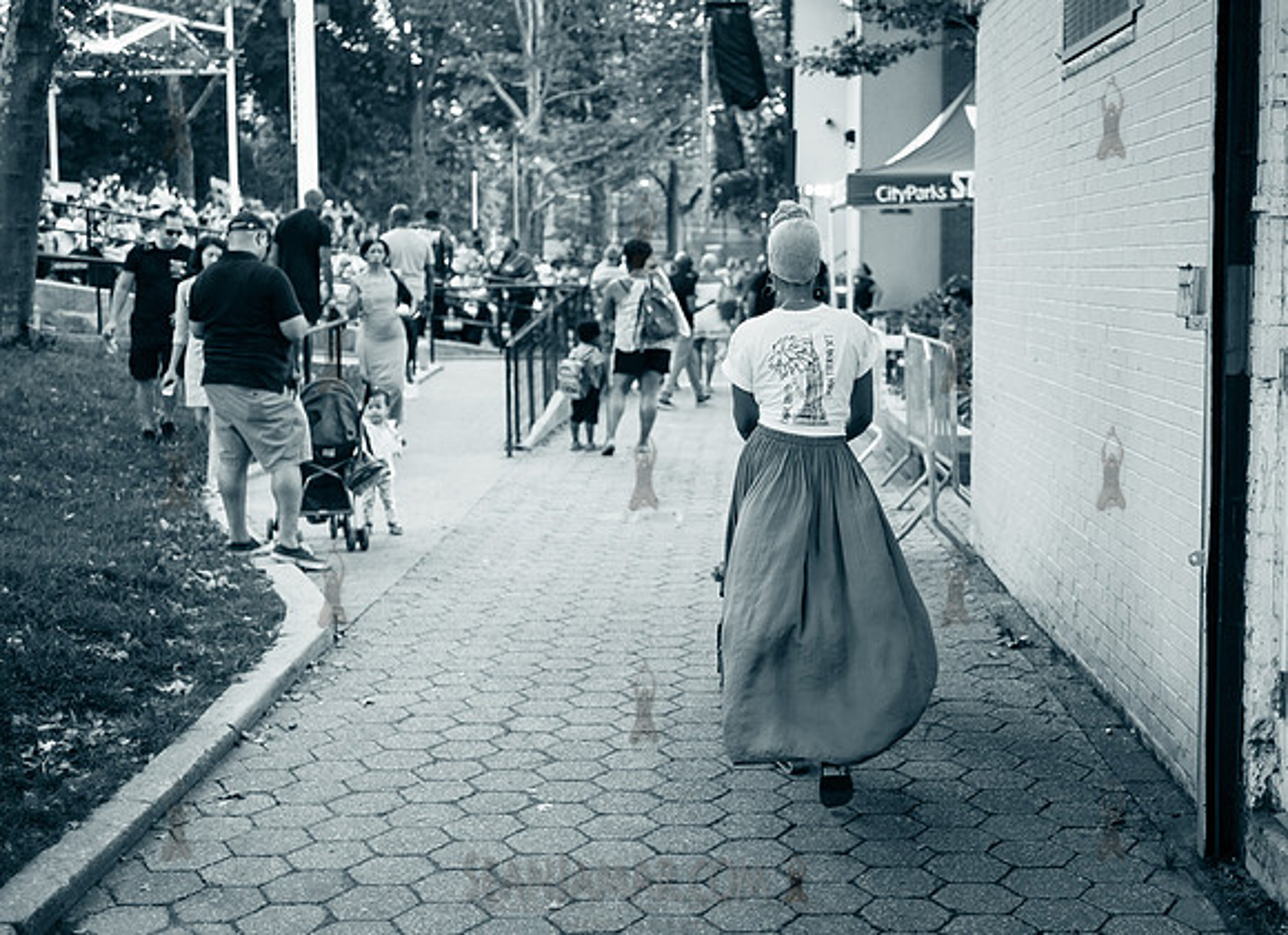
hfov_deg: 41.5
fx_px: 1689
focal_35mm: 46
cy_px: 429
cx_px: 775
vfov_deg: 30.9
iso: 1250
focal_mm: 35
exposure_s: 1/640
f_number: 2
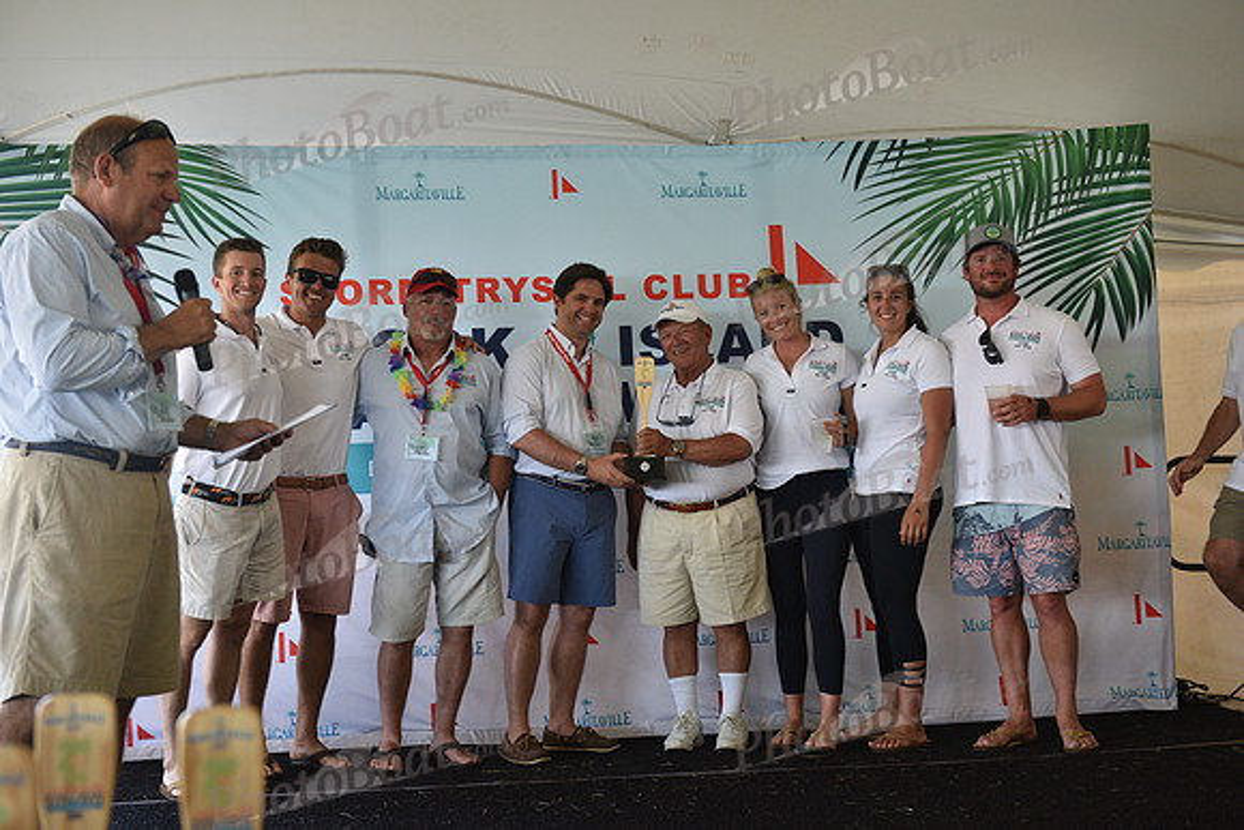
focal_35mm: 52
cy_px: 415
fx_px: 1797
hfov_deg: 38.2
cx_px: 622
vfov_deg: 26.0
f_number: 4
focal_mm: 52
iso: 640
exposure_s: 1/200
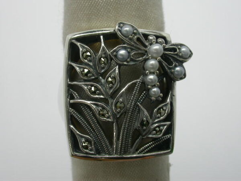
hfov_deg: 23.0
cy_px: 90
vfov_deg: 17.4
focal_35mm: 85
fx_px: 592
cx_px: 120
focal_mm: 17.7
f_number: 6.5
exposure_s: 1/21.7
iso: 100
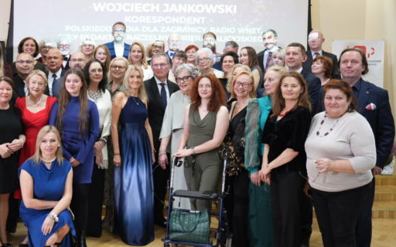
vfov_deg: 29.9
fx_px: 464
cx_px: 121
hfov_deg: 45.3
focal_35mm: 43
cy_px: 118
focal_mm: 28
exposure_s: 1/50
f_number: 2.8
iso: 2000
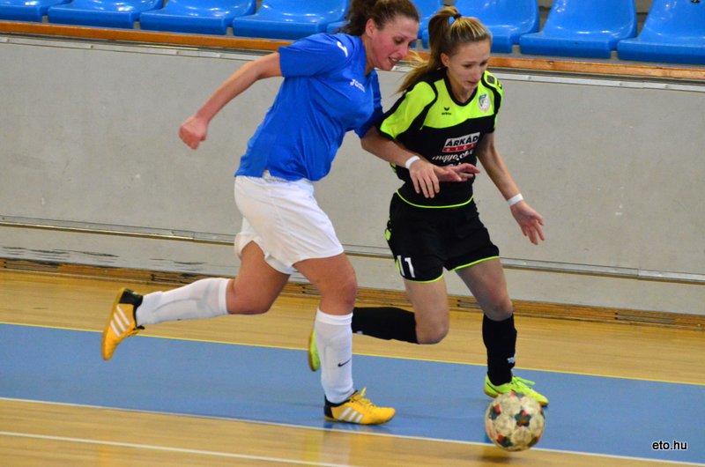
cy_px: 234
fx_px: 6156
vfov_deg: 4.3
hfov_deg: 6.6
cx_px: 352
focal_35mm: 315
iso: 6400
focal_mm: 210
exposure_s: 1/640
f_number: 5.6
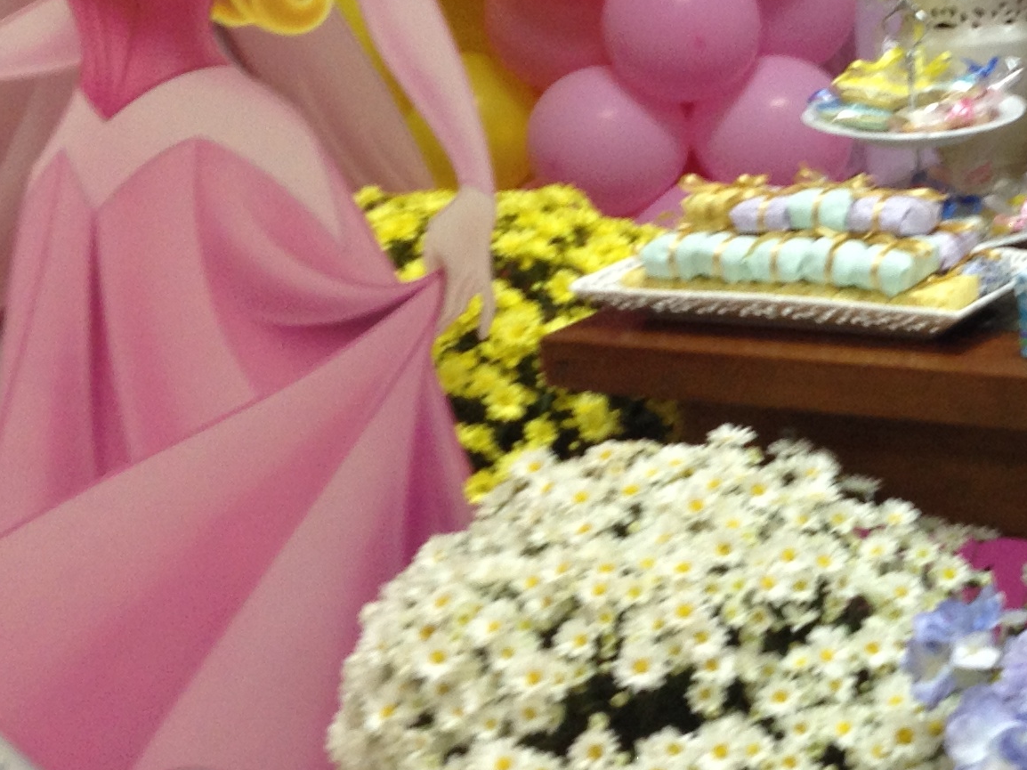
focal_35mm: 99
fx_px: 2937
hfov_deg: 18.7
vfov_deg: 14.9
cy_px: 286
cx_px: 1238
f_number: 2.4
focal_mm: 4.28
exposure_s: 1/20
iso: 80
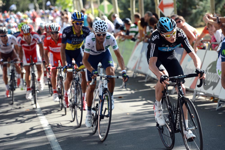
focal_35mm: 150
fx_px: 937
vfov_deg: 9.1
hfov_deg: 13.7
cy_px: 75
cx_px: 112
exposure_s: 1/500
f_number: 5.6
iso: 400
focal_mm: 150
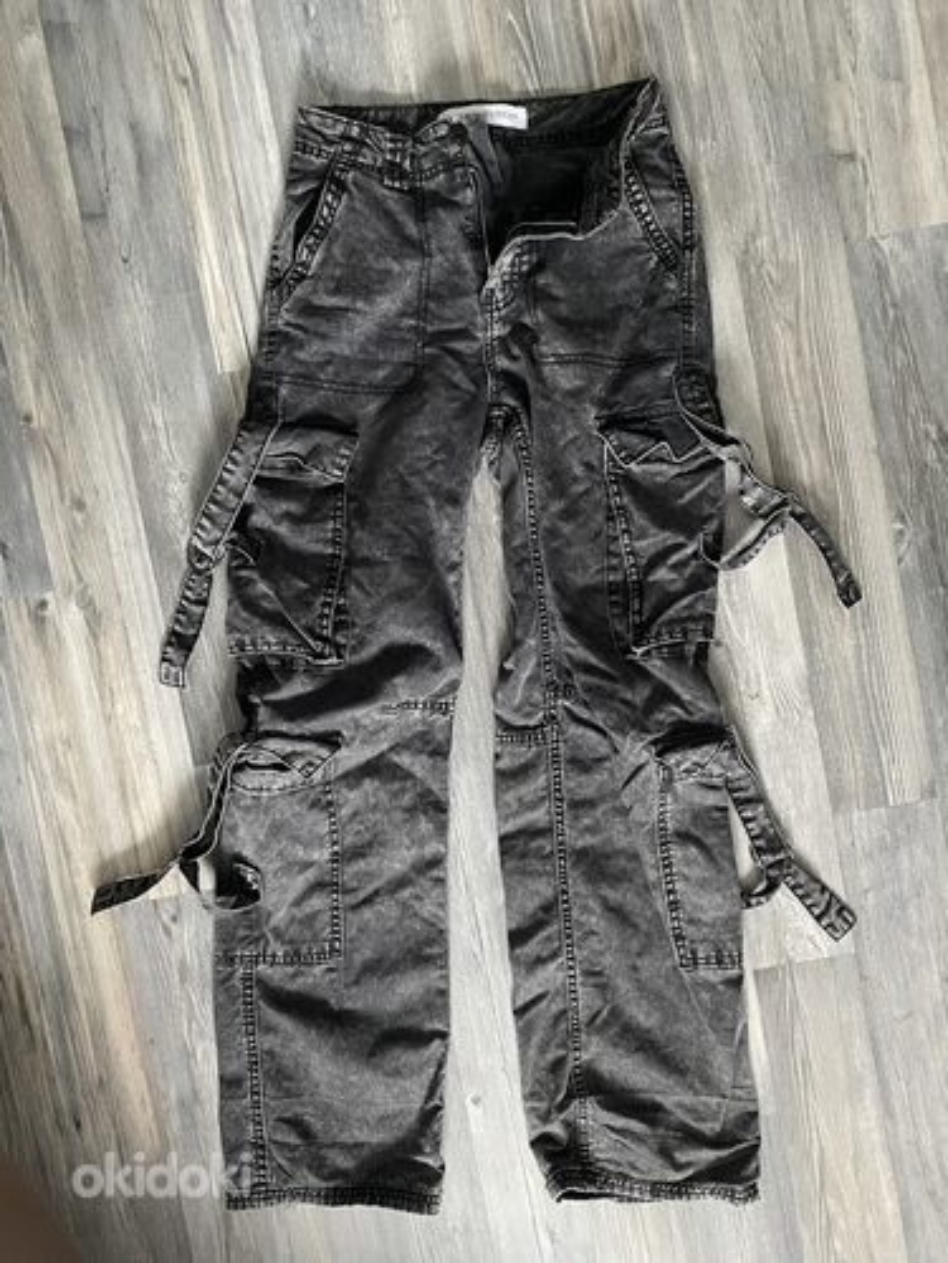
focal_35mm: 26
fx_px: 949
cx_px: 474
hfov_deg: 53.1
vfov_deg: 67.3
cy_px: 632
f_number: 1.8
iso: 640
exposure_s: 1/34
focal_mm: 4.25
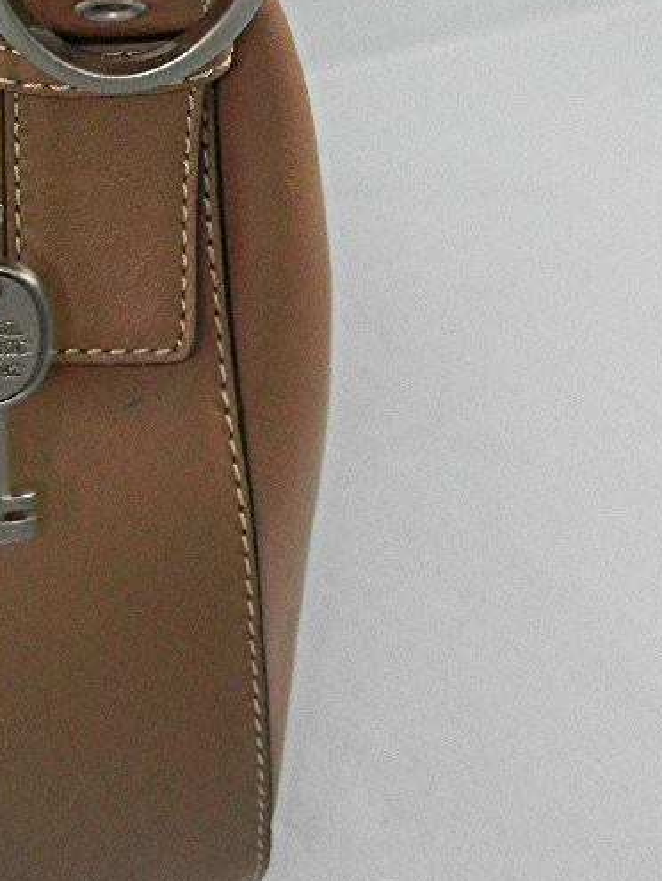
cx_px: 100
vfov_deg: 30.1
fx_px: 1579
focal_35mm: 62
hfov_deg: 23.2
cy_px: 121
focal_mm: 5.4
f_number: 7
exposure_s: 1/30
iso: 699
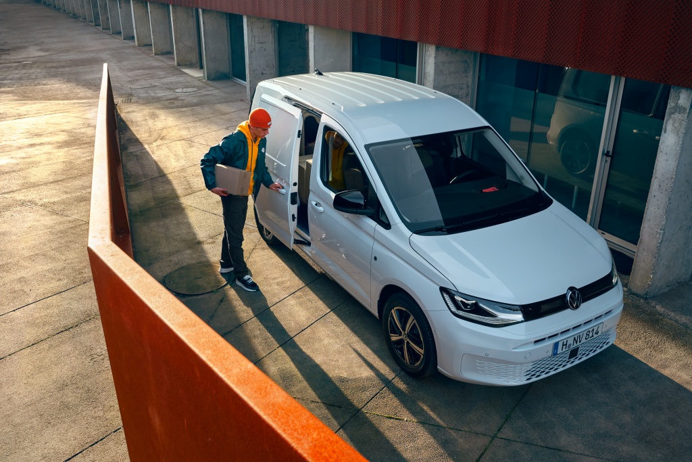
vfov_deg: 43.6
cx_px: 346
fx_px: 577
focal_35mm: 30
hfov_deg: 61.9
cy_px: 231
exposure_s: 1/160
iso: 320
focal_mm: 30
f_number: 8
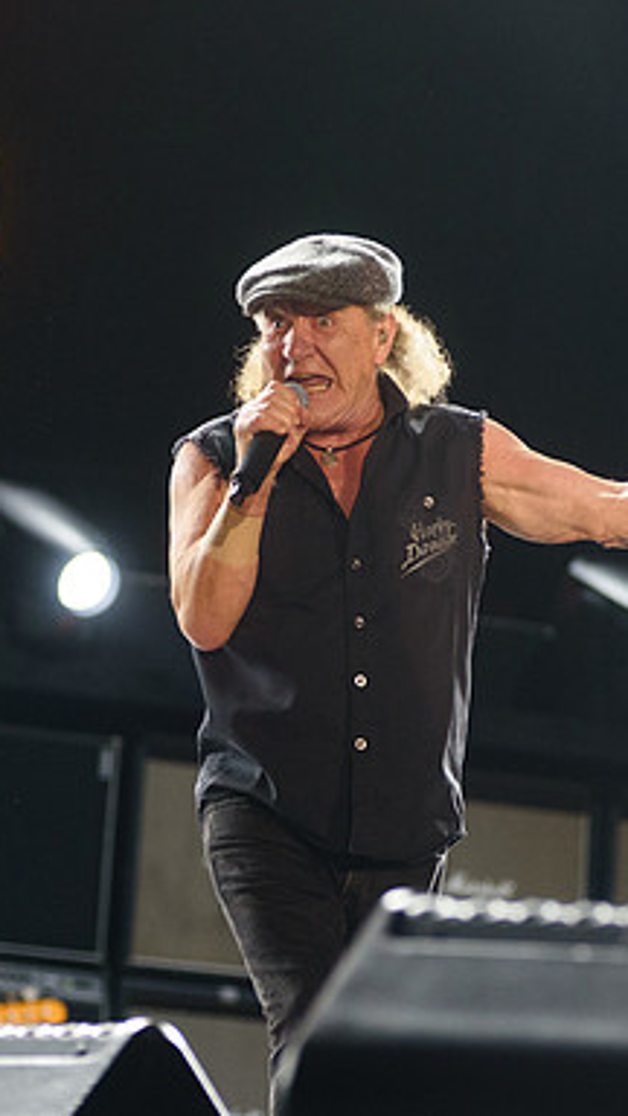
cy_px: 523
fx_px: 7194
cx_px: 153
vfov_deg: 8.9
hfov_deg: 5.0
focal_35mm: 243
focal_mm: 135
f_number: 4
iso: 2500
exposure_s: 1/800
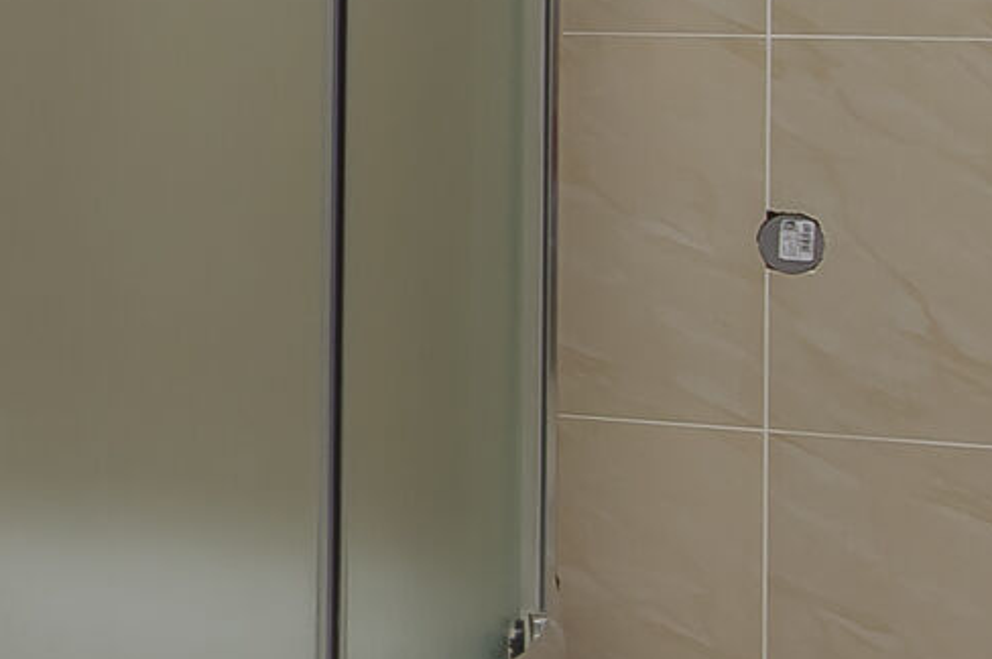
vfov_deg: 15.5
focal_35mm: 86
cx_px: -575
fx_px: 2367
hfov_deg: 19.9
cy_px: -32
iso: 100
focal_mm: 10
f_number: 8
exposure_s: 1/160
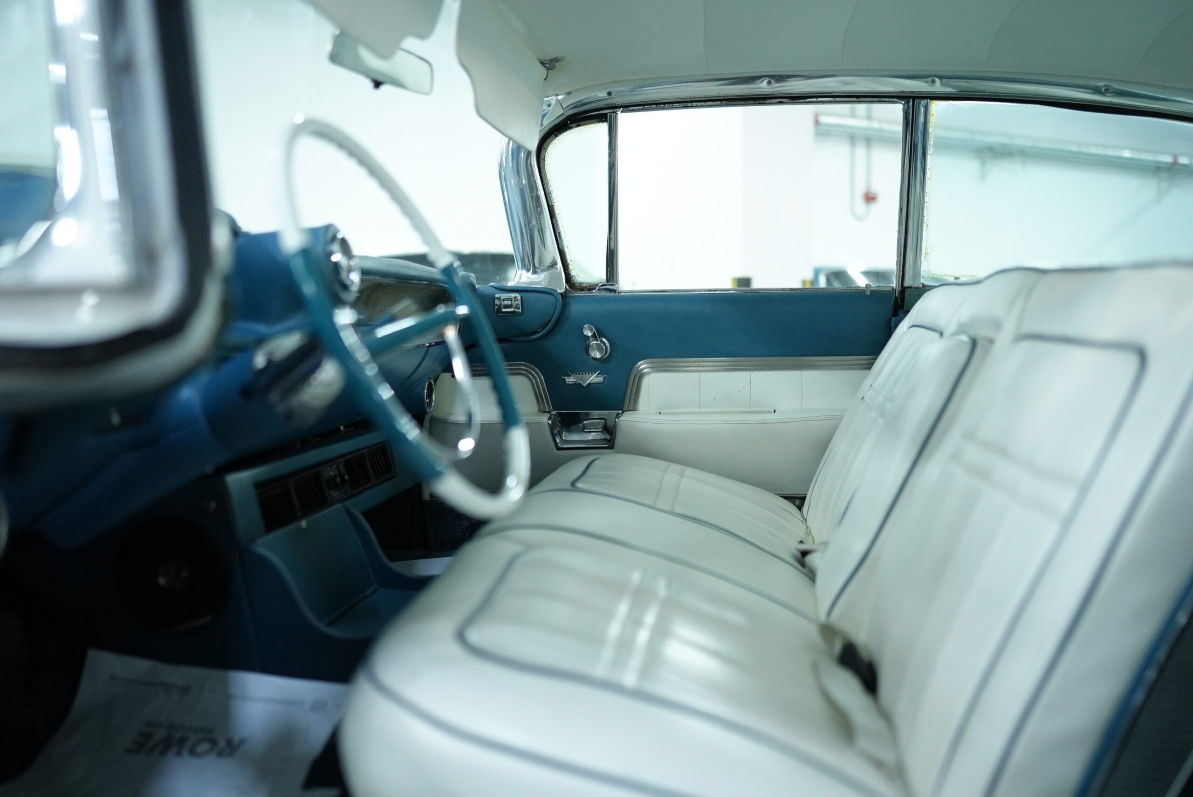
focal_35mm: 35
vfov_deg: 37.9
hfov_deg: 54.4
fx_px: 1160
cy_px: 398
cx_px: 596
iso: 3200
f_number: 1.4
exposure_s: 1/125
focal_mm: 35
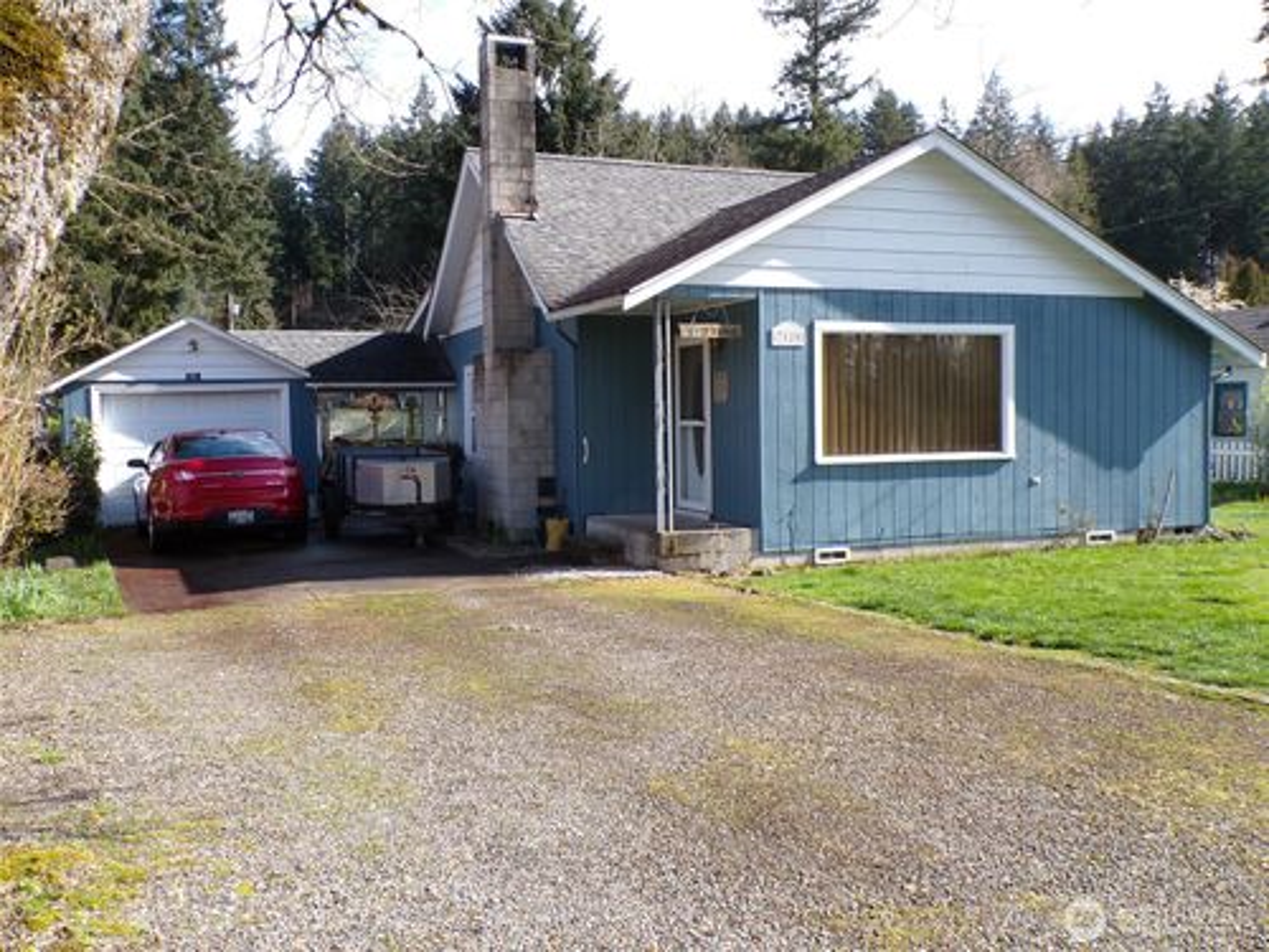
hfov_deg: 56.8
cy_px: 476
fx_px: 1173
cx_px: 634
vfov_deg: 44.2
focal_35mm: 32
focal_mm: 5.8
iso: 100
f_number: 4.8
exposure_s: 1/200
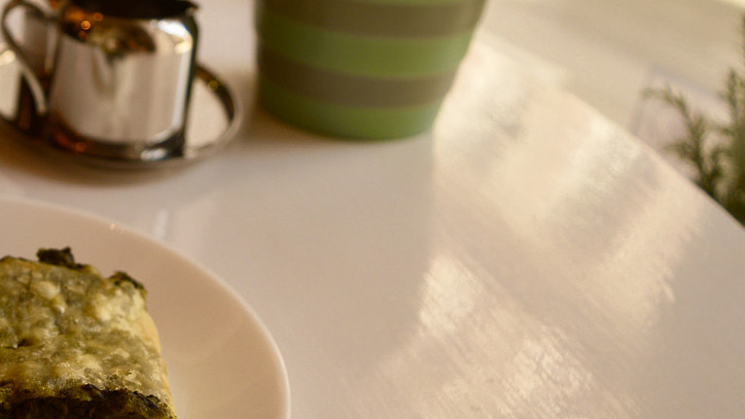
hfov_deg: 32.7
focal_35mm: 59
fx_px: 1166
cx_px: 8
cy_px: 187
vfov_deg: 20.4
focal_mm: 18
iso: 100
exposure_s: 1/80
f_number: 3.5
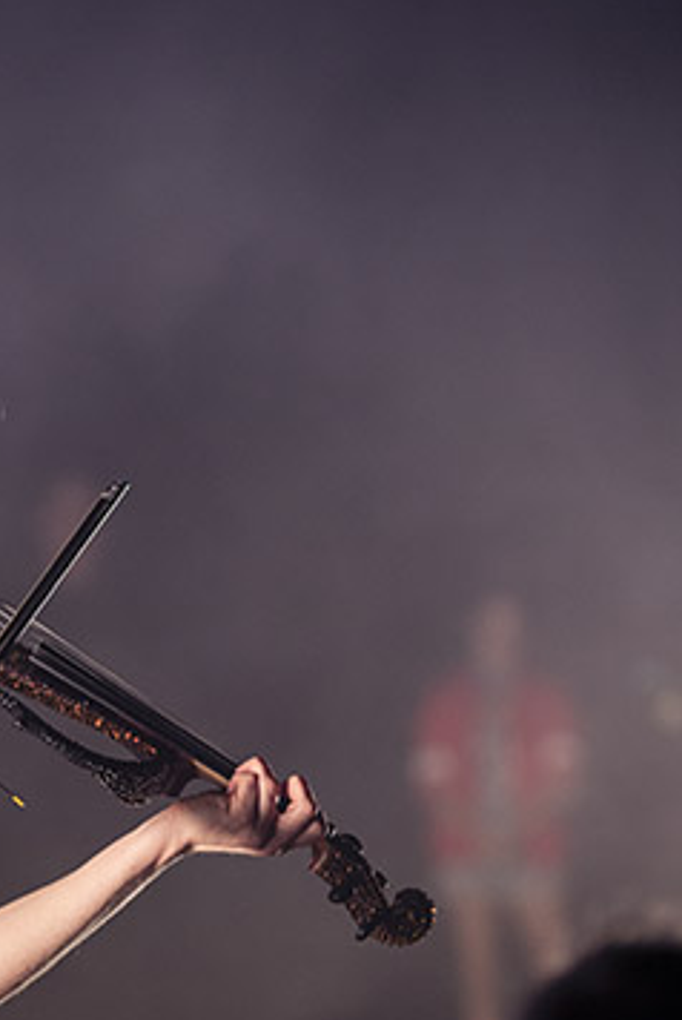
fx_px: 7005
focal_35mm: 247
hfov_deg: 5.6
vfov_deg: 8.3
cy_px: 948
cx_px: 70
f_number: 2.8
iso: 1600
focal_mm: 122
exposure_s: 1/500
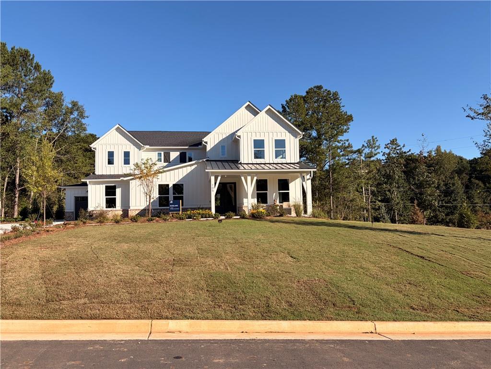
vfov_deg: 53.1
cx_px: 246
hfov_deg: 67.3
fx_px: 369
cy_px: 184
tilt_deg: +5.0
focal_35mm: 26
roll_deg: +2.6
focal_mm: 5.96
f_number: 1.6
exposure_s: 1/3125
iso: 50
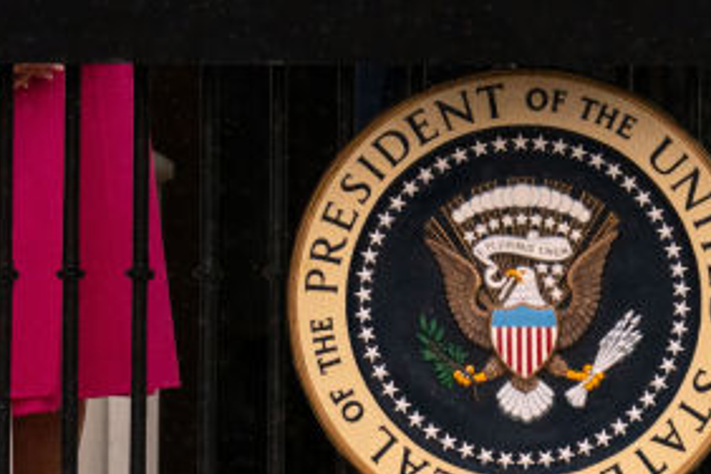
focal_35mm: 1454
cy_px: -211
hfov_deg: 1.4
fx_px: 28714
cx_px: 391
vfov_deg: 0.9
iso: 4000
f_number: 6.3
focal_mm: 400
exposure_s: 1/2000
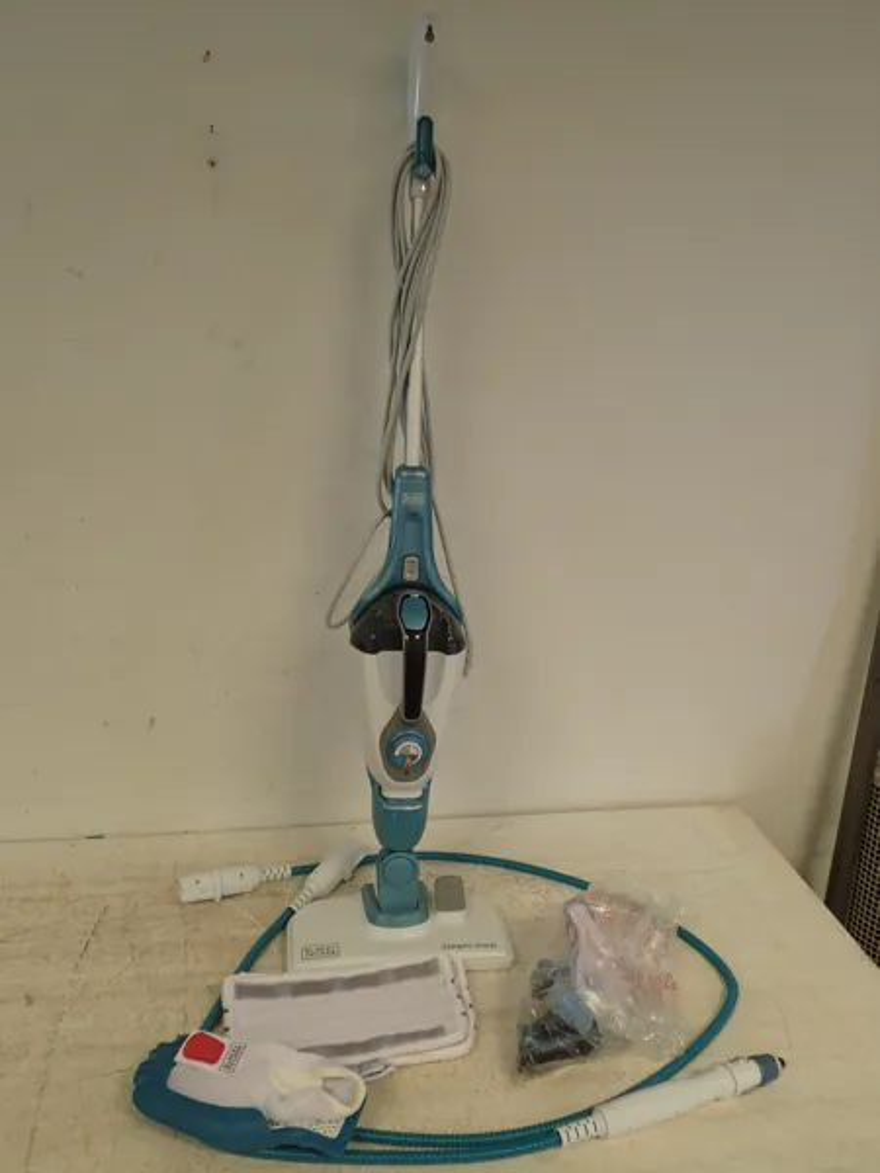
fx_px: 1017
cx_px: 440
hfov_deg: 46.8
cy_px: 586
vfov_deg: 60.0
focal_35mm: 30
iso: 200
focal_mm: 5.5
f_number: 2.3
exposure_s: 1/30
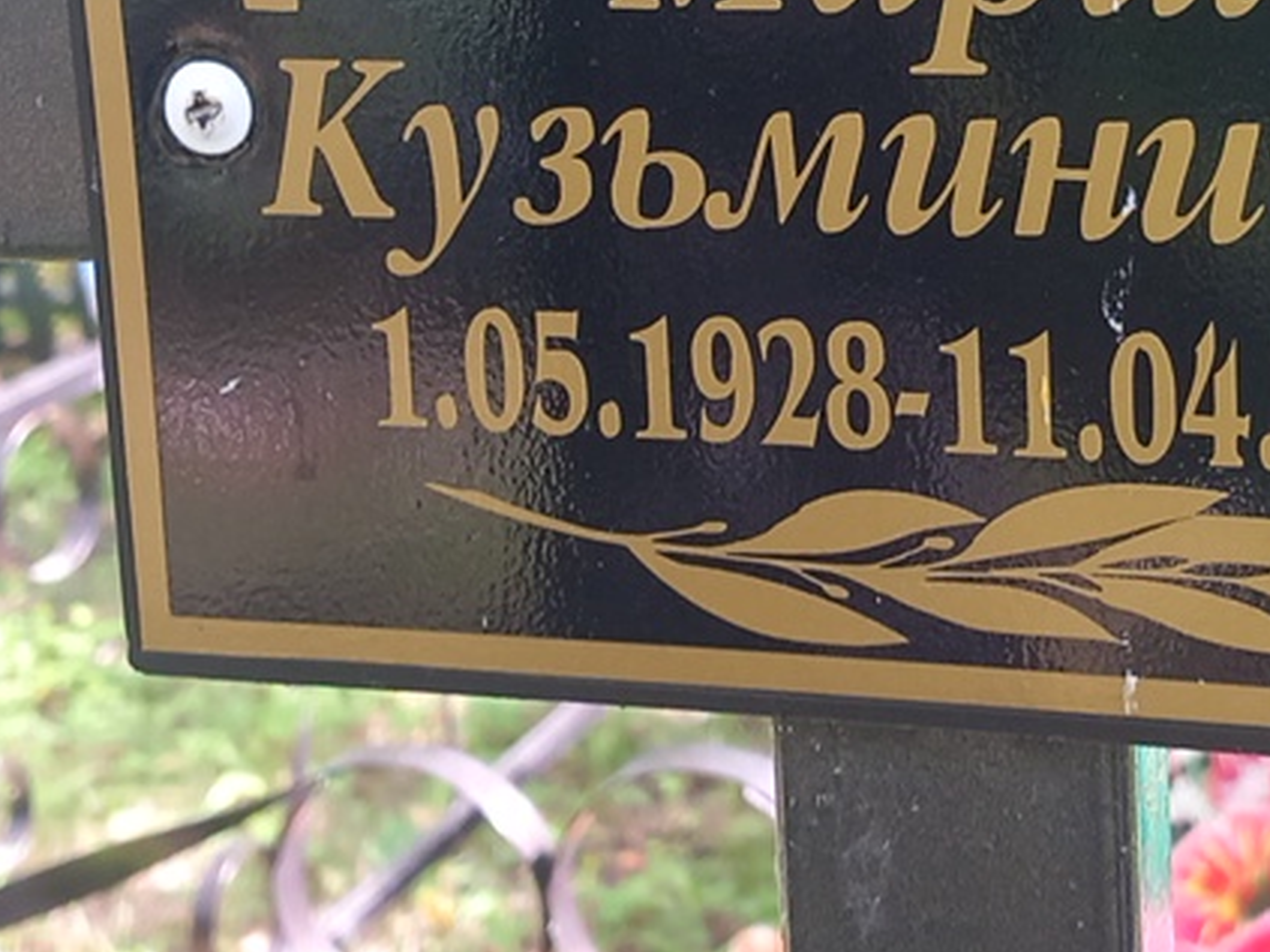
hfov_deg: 21.1
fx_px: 3374
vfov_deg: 15.9
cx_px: 991
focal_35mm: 92
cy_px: 147
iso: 57
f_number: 1.8
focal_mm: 4
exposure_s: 1/101
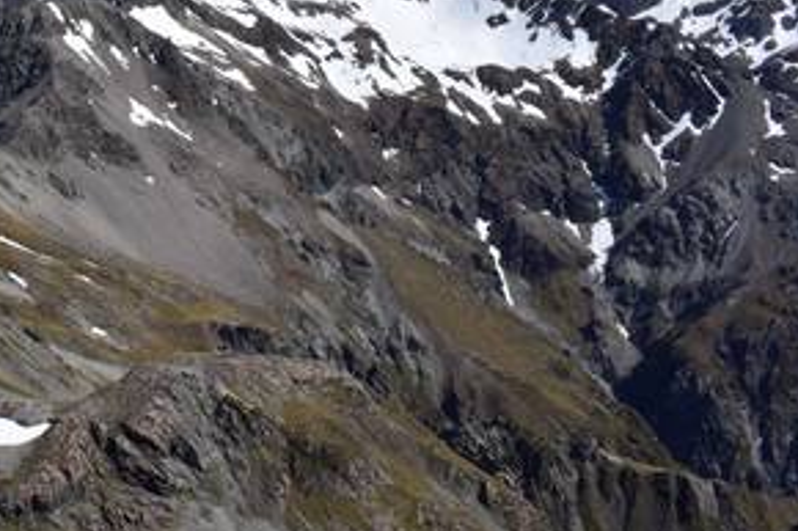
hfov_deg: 27.4
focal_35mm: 67
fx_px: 1484
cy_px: 63
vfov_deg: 19.9
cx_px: -91
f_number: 11
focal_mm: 18
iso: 200
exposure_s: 1/640
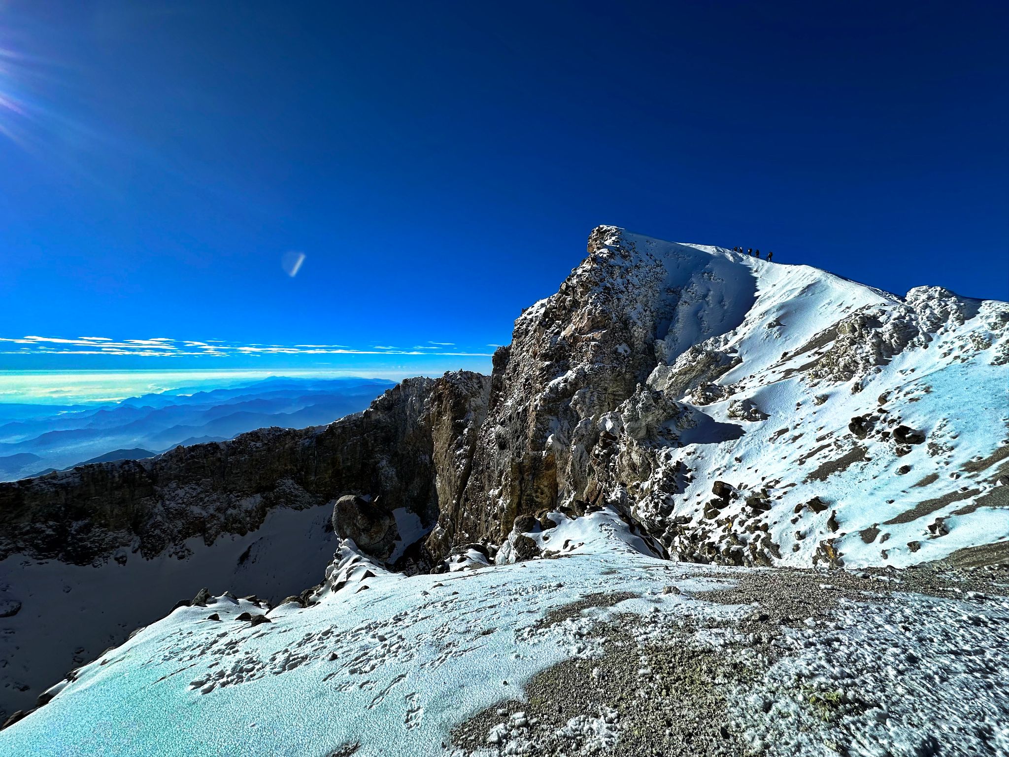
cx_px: 504
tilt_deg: -3.5
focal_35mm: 14
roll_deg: +0.1
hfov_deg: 102.1
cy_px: 378
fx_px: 408
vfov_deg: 85.7
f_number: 2.2
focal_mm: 2.22
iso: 40
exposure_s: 1/3509
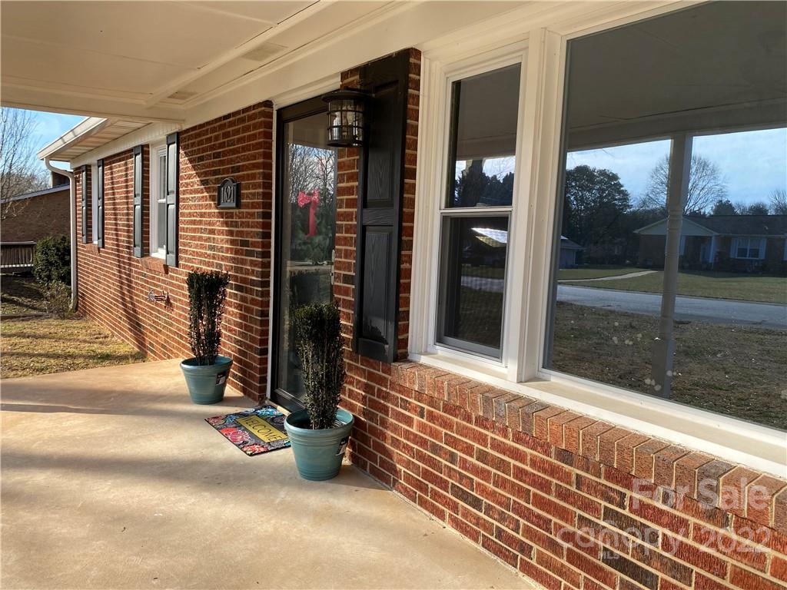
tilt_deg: -6.3
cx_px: 394
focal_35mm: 26
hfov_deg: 67.3
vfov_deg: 53.1
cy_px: 295
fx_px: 591
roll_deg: -2.4
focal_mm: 4.25
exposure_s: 1/1007
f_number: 1.8
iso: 32
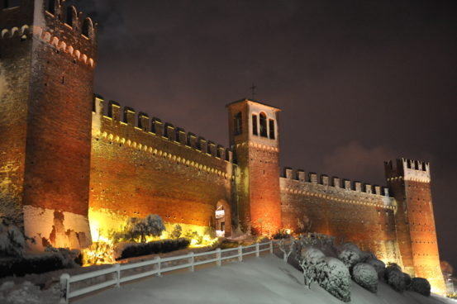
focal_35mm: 40
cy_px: 152
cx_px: 228
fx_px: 507
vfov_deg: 33.4
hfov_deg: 48.5
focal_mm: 40
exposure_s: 1/10
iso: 3200
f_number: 2.8
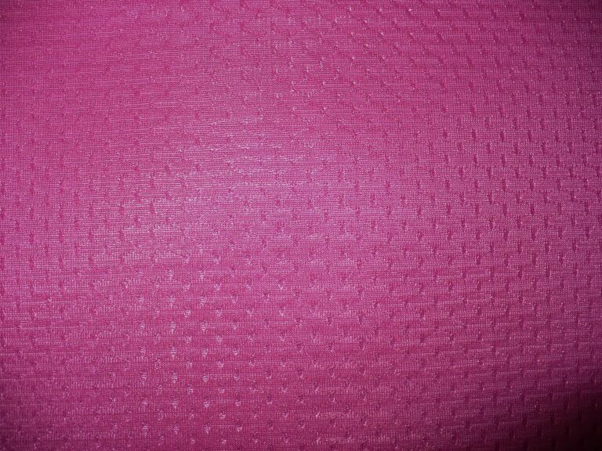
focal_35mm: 37
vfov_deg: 38.7
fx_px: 643
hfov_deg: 50.1
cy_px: 226
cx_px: 301
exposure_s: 1/30
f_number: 2.8
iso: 100
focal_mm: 6.1
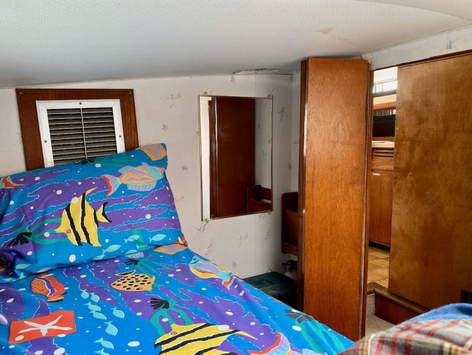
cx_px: 236
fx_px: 355
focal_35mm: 26
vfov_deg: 53.1
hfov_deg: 67.3
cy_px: 178
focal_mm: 4.25
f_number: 1.8
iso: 250
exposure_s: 1/60
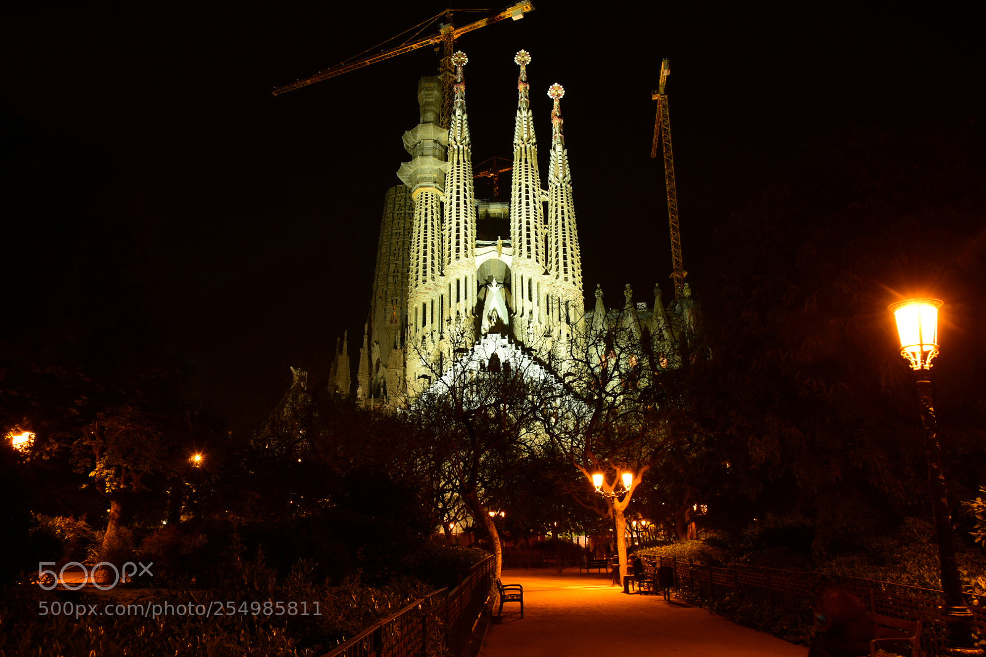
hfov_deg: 67.4
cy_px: 328
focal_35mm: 27
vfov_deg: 47.9
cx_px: 493
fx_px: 740
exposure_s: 10
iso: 100
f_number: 8
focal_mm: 27
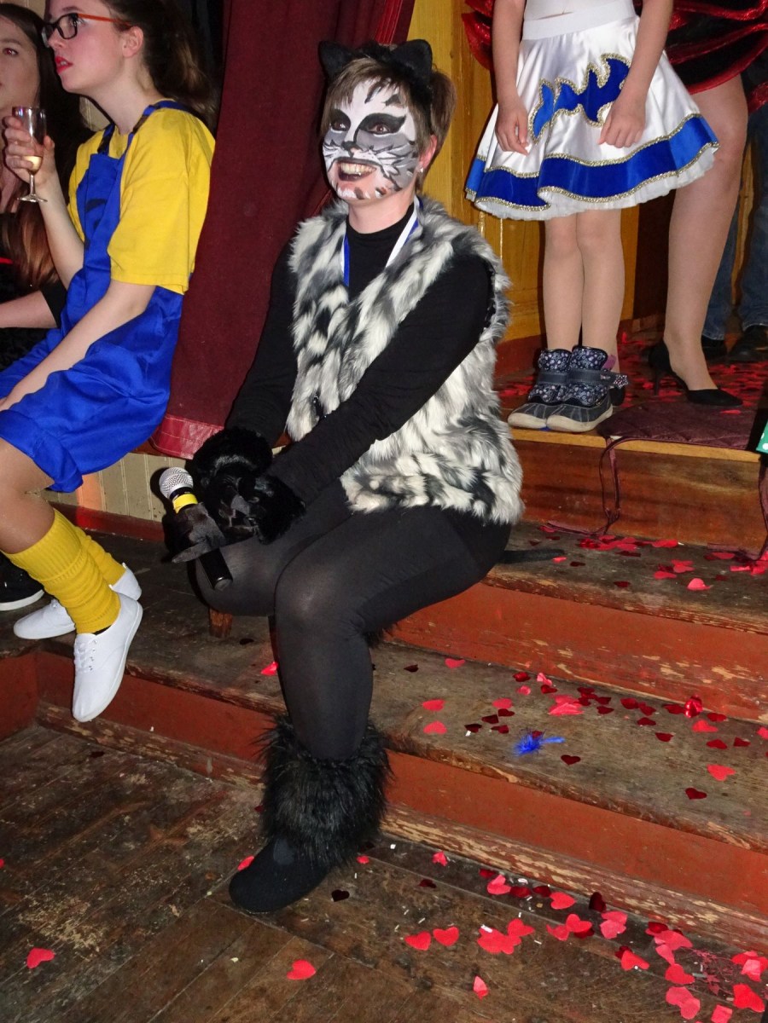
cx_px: 384
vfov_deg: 56.8
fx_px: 947
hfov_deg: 44.2
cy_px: 512
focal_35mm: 32
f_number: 4
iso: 800
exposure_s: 1/10
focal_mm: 5.43
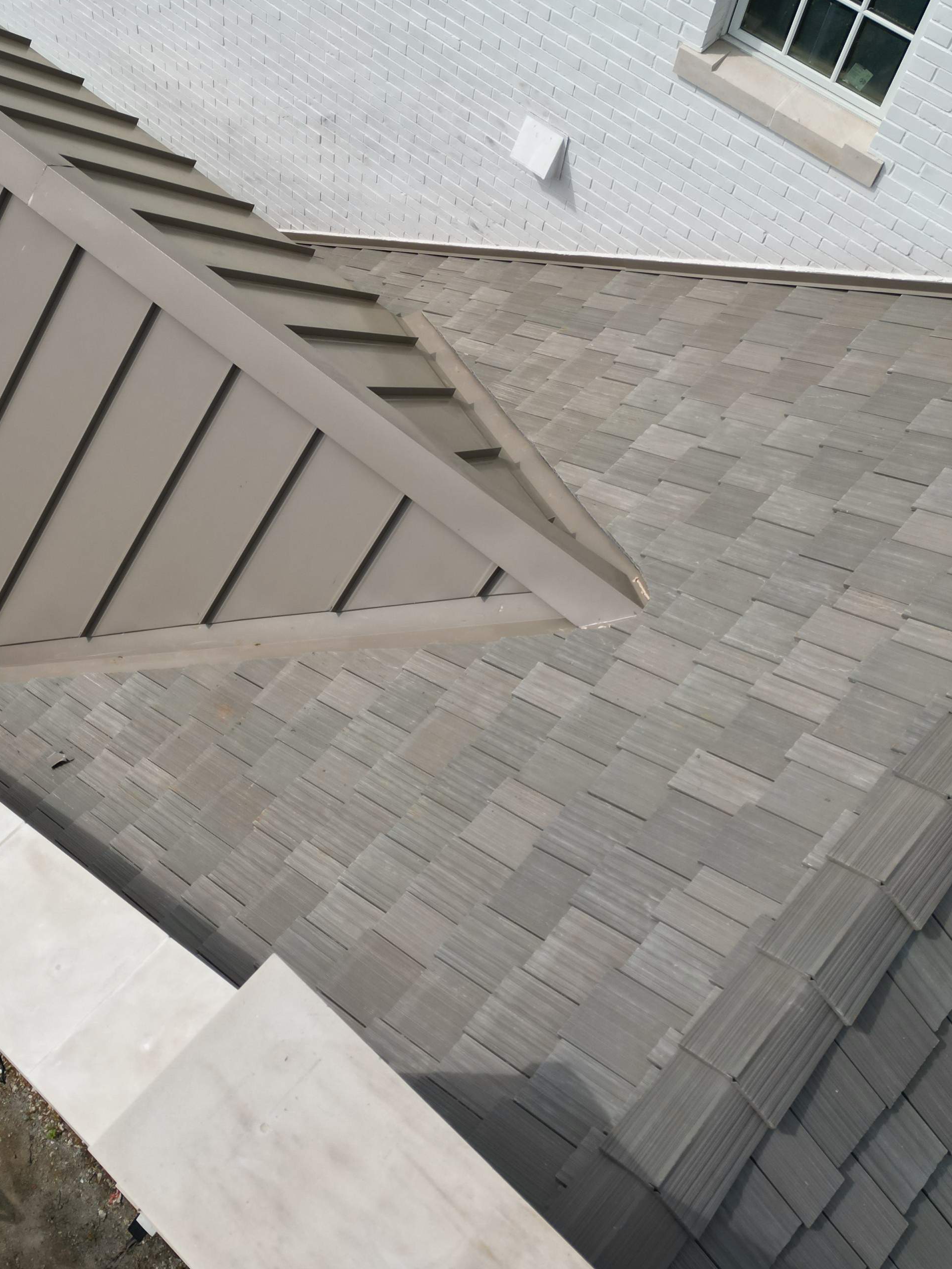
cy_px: 576
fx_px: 1394
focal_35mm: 38
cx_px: 313
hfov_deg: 37.3
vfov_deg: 48.9
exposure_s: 1/4000
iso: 110
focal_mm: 6.72
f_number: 1.7
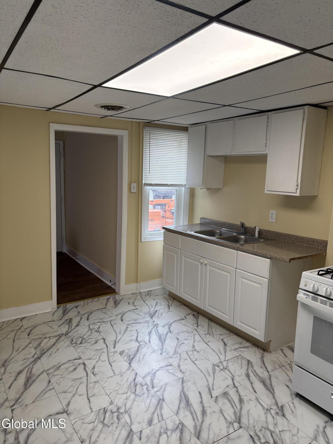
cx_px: 166
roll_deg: -0.7
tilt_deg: -5.5
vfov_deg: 67.3
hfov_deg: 53.1
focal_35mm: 26
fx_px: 333
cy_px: 222
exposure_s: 1/236
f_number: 1.6
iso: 100
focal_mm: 5.96
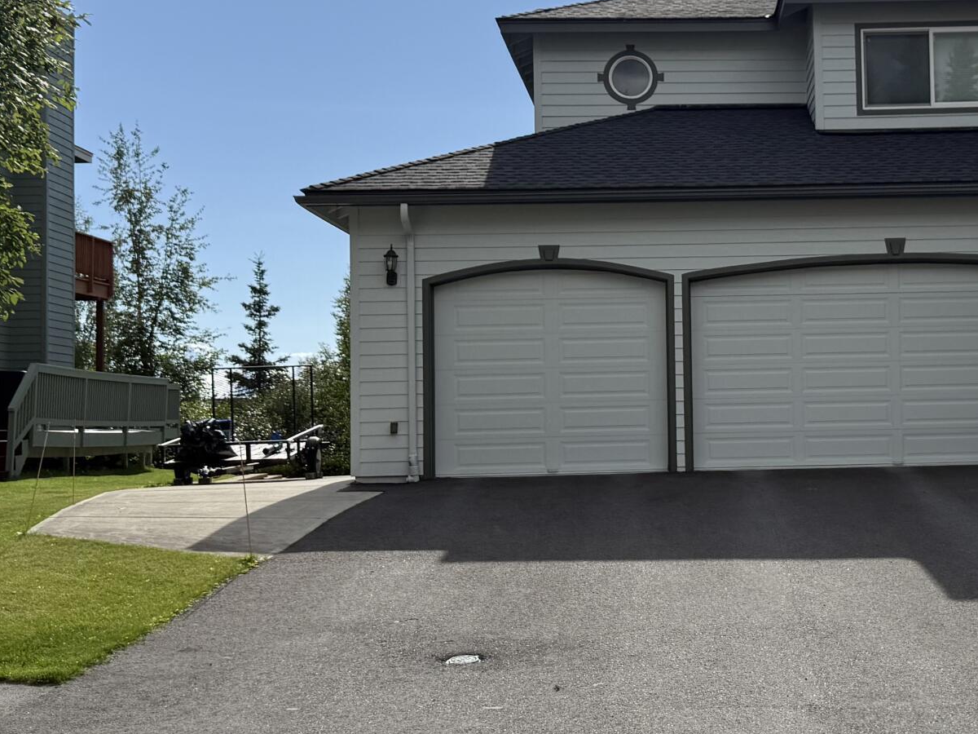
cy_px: 304
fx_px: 1695
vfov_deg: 24.4
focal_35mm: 60
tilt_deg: +3.8
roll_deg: +1.1
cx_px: 764
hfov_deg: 31.5
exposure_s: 1/8130
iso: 80
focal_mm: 6.76
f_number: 1.78
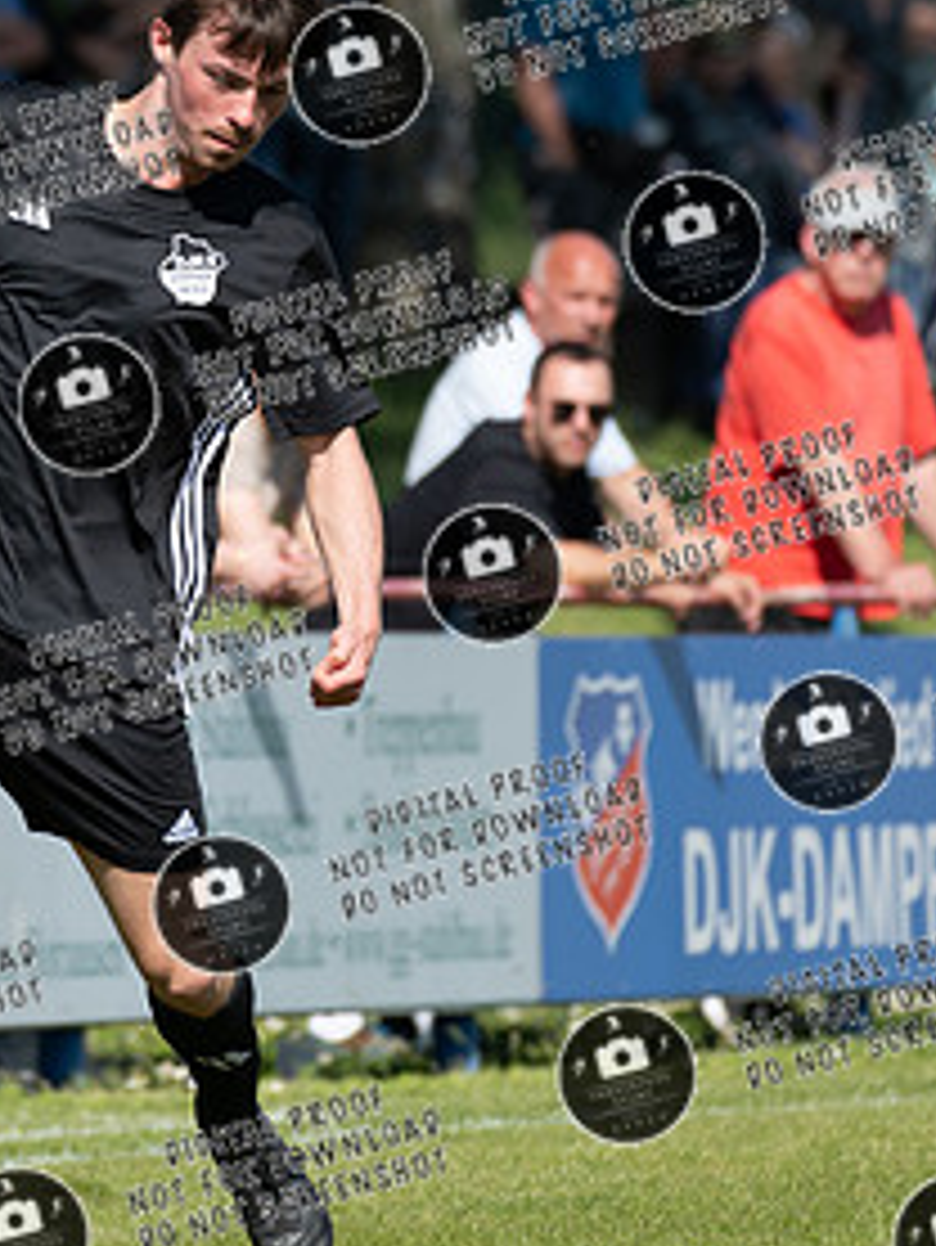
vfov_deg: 2.7
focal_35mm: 731
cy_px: 509
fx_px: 26334
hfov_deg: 2.0
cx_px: 249
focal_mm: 320
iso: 360
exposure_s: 1/1600
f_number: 5.6
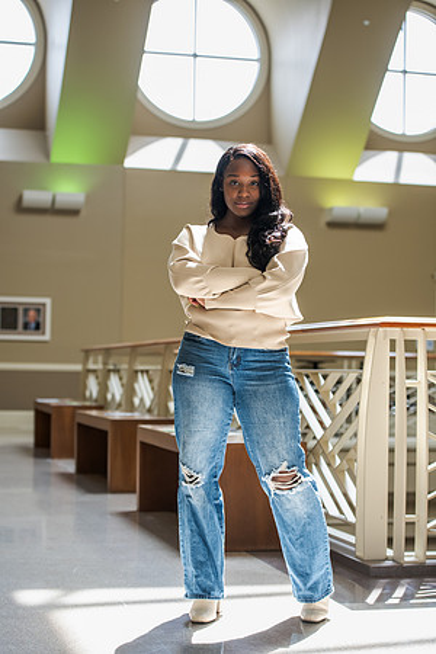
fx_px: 1272
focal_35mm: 70
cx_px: 218
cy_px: 327
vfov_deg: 28.8
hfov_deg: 19.5
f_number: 3.5
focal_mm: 70
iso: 640
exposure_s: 1/200
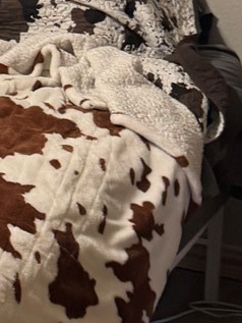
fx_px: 1444
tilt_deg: -15.4
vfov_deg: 12.7
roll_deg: +0.2
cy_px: 46
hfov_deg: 9.2
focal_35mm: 155
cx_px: -170
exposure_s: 1/60
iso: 250
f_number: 1.78
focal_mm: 6.76
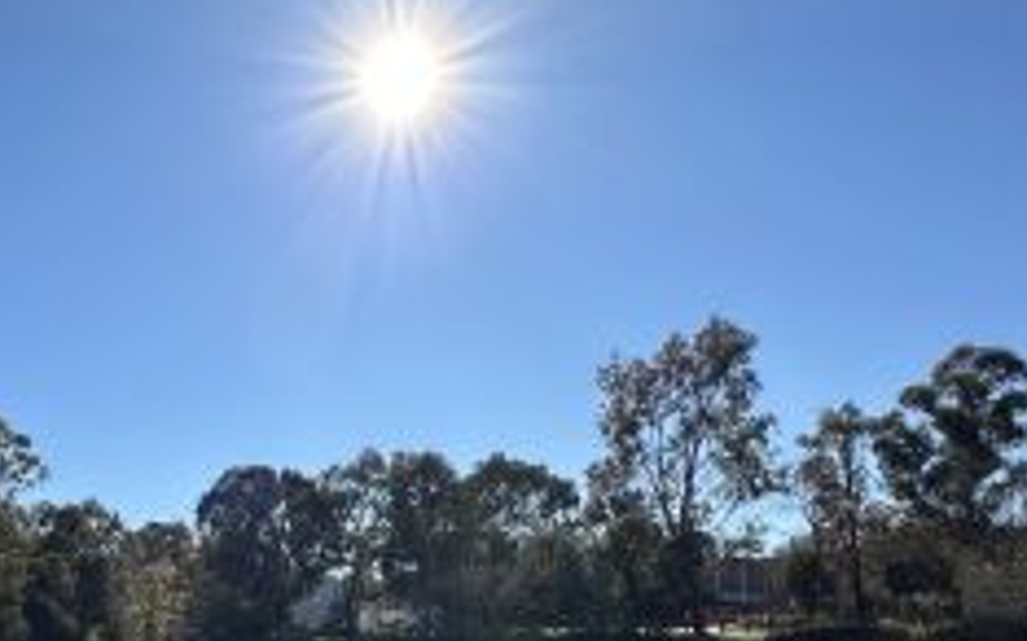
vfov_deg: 31.9
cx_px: 184
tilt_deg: +4.2
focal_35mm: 38
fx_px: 1063
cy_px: 575
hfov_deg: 48.2
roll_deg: +1.2
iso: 50
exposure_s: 1/2257
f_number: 2.2
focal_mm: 2.22
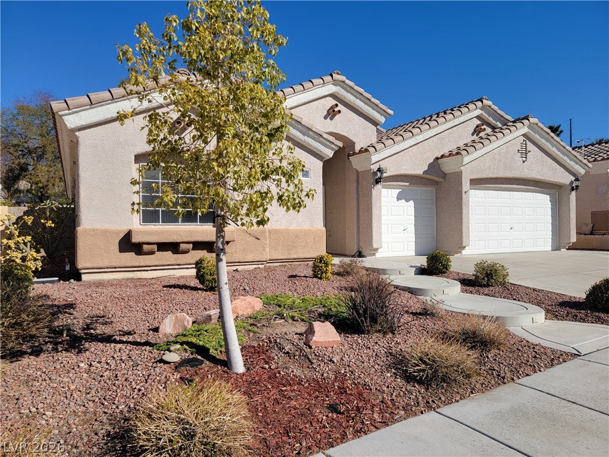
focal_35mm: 24
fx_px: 422
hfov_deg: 71.6
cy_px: 228
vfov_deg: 56.8
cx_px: 304
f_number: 1.8
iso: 16
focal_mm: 6.7
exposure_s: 1/1255
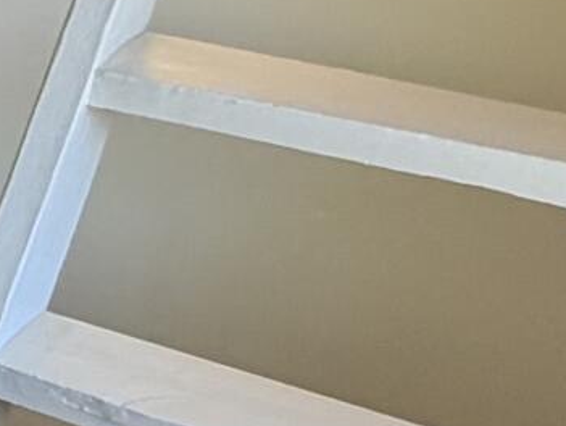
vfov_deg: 14.4
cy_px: 27
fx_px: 1669
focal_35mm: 102
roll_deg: -0.8
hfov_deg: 10.7
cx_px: -1224
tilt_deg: -16.9
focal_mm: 2.22
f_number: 2.2
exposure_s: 1/60
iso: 250
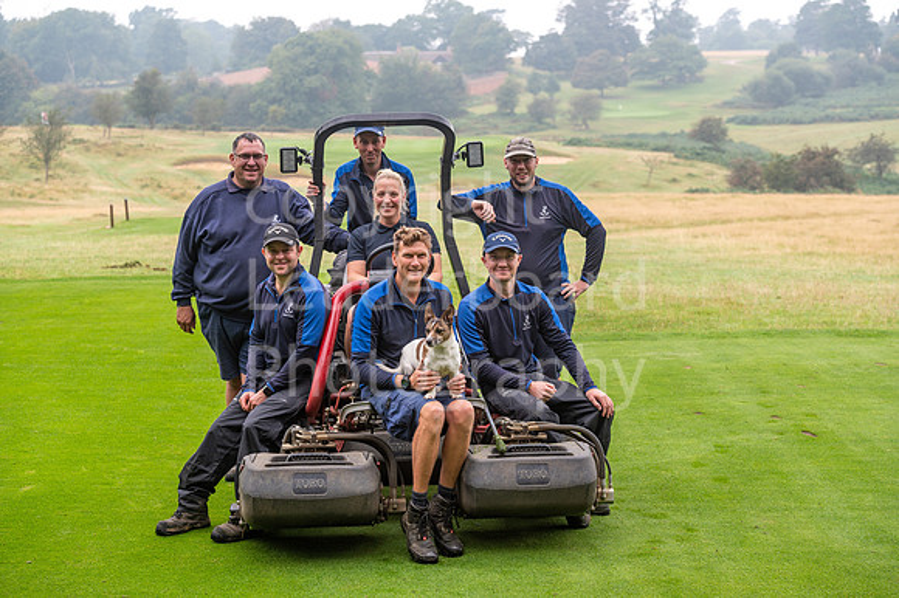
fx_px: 1872
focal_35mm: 75
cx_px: 450
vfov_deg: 18.2
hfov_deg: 27.0
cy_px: 299
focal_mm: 75
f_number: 5.6
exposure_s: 1/125
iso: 200
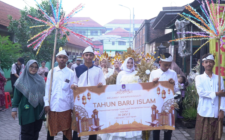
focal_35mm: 39
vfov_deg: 33.1
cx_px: 113
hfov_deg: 50.9
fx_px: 236
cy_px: 76
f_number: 4.5
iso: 800
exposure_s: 1/750
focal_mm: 23
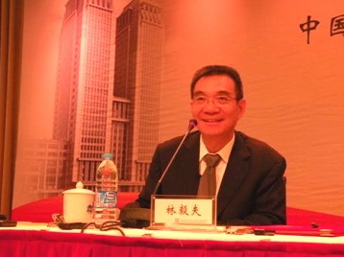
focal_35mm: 73
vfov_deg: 20.1
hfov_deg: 26.7
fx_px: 725
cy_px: 152
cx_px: 197
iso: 400
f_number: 3.5
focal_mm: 9.8
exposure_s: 1/57.1
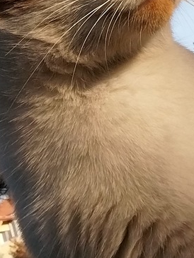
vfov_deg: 28.1
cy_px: -21
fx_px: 470
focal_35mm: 63
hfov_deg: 23.2
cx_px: 136
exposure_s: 1/667
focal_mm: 2.67
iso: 50
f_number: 2.2
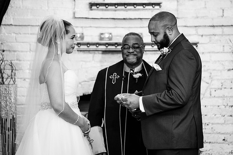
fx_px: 1219
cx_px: 115
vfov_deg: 7.3
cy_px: 71
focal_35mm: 188
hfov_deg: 10.9
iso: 2000
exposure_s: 1/200
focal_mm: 171
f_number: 2.8
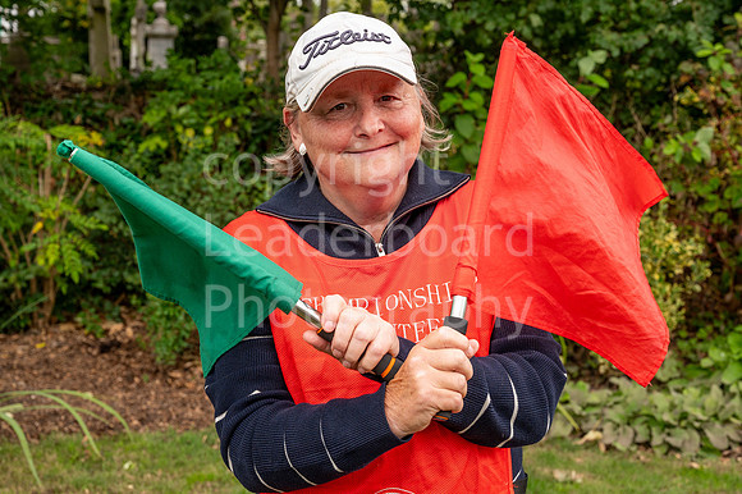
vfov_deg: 21.2
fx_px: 1321
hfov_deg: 31.4
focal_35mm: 64
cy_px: 223
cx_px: 401
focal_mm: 54
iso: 500
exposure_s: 1/400
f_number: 7.1
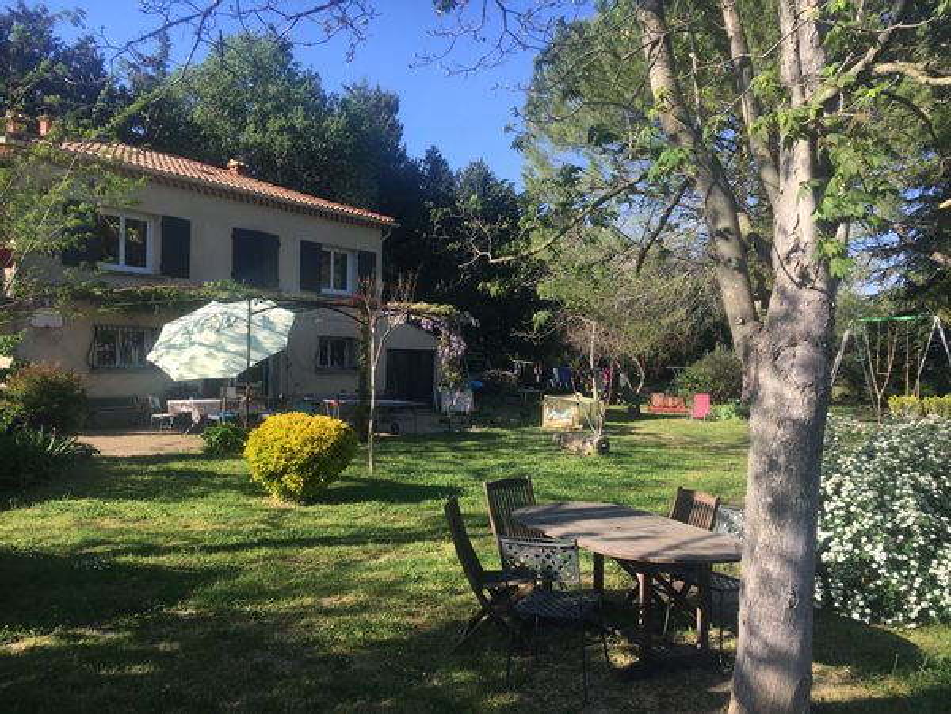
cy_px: 357
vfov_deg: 48.2
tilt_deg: +0.2
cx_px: 476
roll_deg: -1.2
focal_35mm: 29
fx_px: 797
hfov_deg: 61.7
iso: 25
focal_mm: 4.15
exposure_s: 1/732
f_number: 2.2
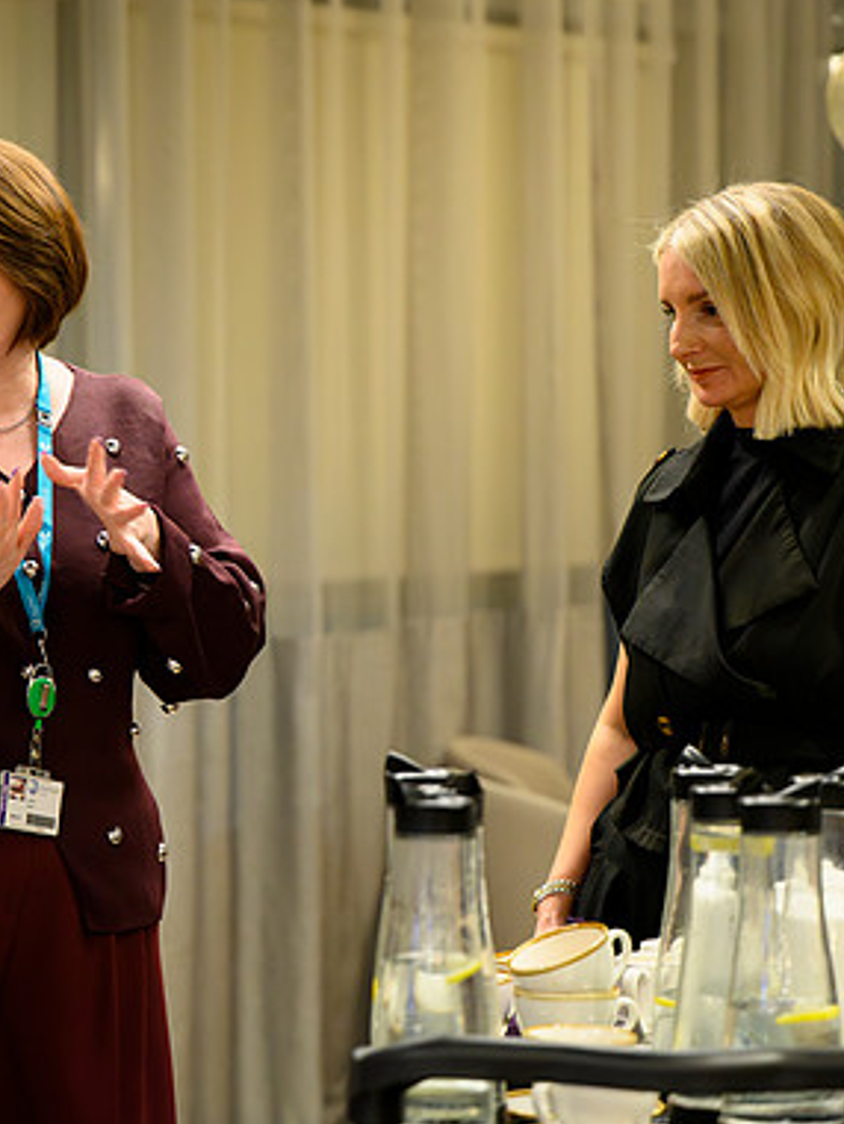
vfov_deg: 16.4
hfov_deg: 12.3
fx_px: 3899
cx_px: 74
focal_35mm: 120
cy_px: 563
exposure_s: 1/200
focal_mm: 81
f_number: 2.8
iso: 3200
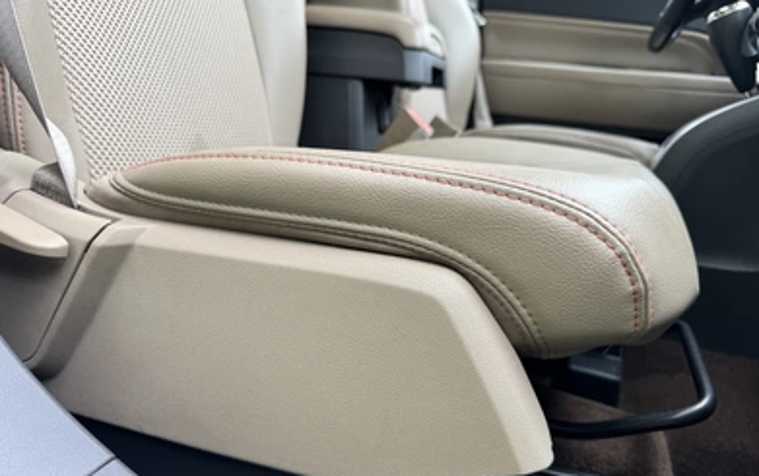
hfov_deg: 70.4
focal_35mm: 26
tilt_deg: -14.9
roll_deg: -3.6
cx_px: 384
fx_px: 538
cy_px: 274
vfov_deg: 47.5
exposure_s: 1/121
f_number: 1.78
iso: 80
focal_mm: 6.76
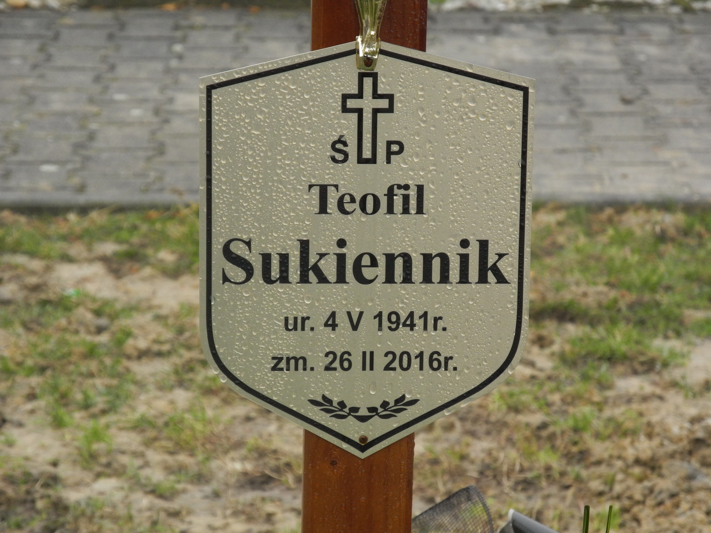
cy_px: 266
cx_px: 356
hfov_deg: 11.4
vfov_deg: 8.6
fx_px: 3553
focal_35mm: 173
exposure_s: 1/200
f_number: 5.6
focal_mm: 37
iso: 400
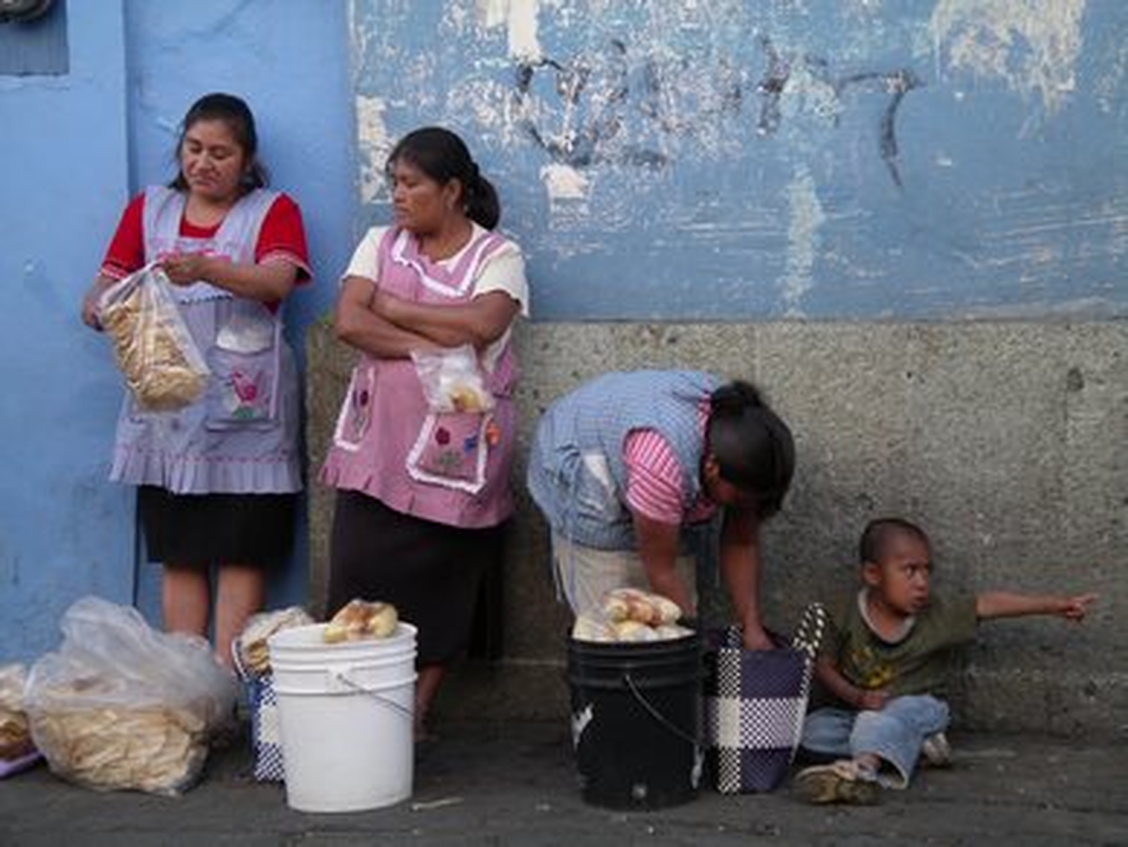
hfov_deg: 17.3
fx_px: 3716
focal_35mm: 114
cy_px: 424
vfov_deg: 13.0
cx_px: 564
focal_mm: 23.8
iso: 200
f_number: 4
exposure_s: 1/80
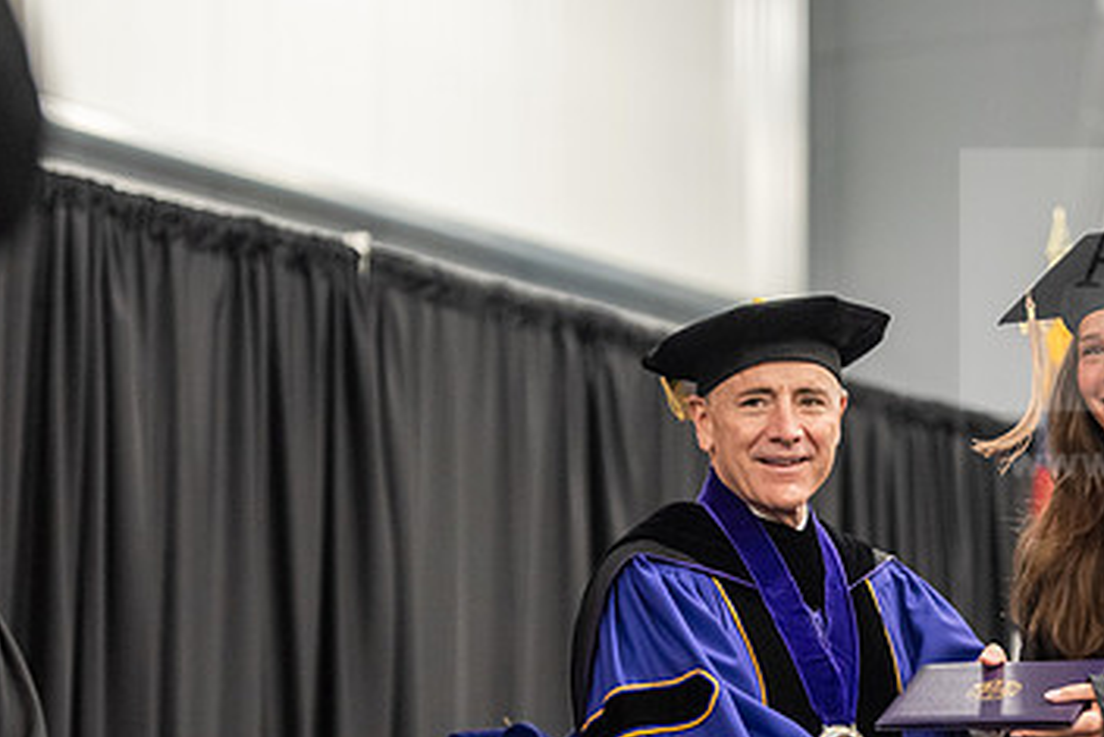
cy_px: 528
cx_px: 866
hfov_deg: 11.8
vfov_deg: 7.9
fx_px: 5307
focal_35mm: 173
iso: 3200
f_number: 3.2
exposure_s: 1/200
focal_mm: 105
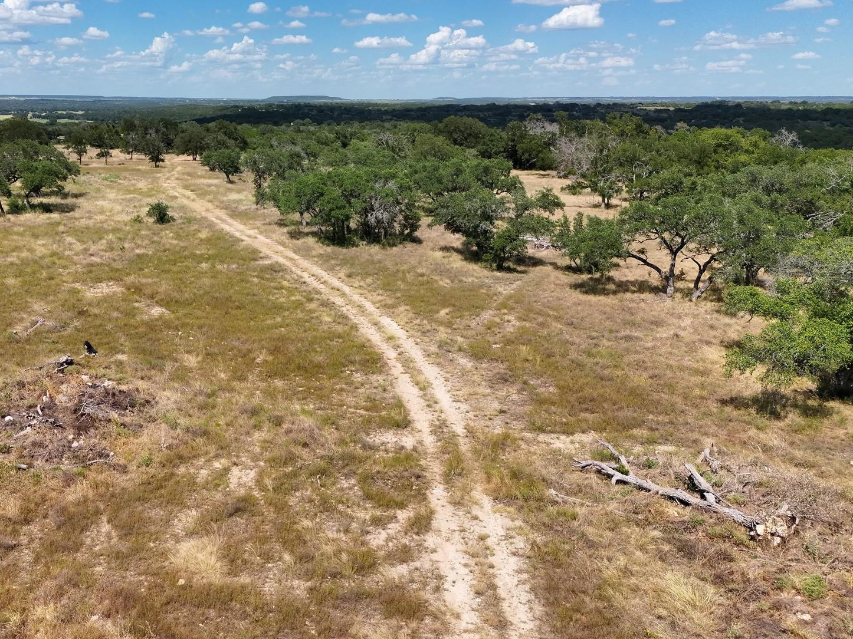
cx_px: 259
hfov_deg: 52.5
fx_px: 838
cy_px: 230
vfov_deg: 41.4
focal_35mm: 34
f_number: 1.7
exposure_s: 1/4000
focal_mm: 6.72
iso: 120
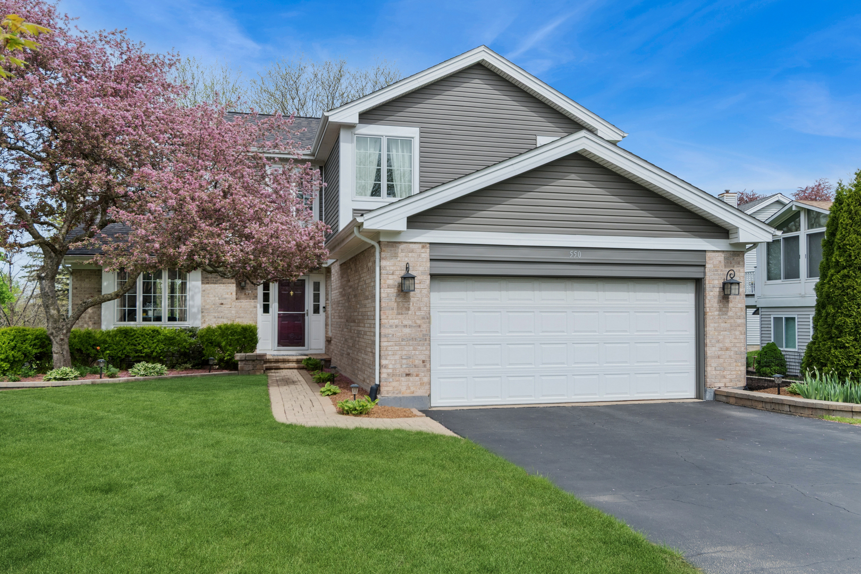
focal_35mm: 27
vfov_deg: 47.9
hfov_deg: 67.4
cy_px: 287
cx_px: 430
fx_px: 646
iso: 250
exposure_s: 1/500
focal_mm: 18
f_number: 8
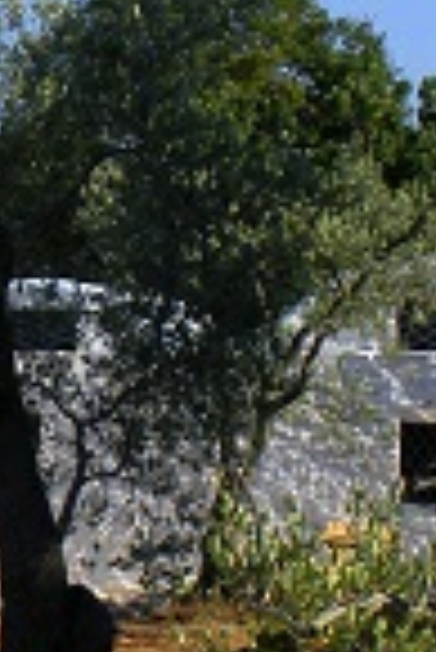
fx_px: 4059
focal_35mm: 224
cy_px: 355
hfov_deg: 6.1
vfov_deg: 9.2
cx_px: -247
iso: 64
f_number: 4.4
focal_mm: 9.1
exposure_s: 1/636
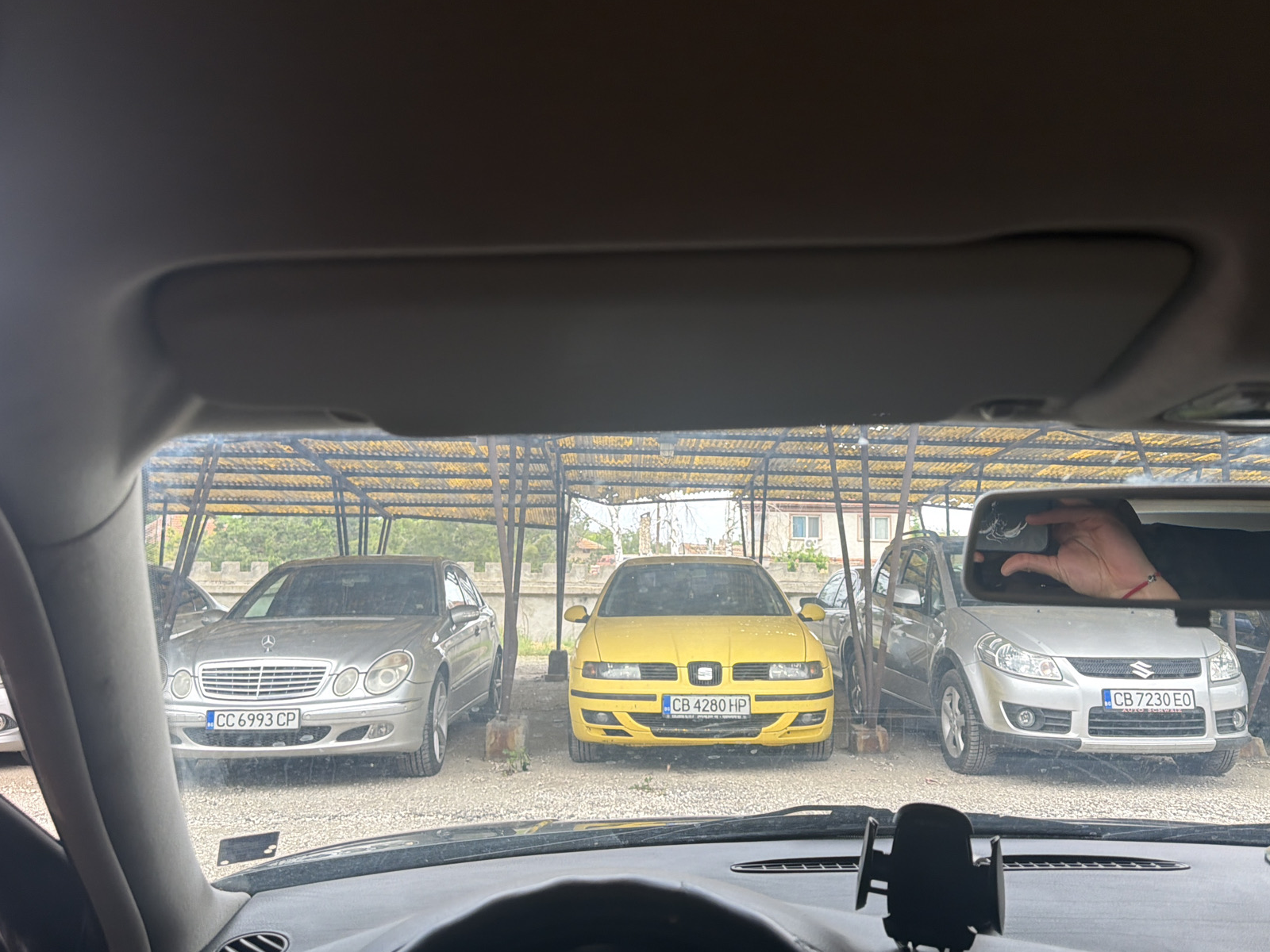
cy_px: 428
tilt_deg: +6.3
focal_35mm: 30
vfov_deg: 46.7
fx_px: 1101
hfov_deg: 60.0
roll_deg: -2.0
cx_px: 641
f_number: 1.78
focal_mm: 6.76
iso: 64
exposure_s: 1/243
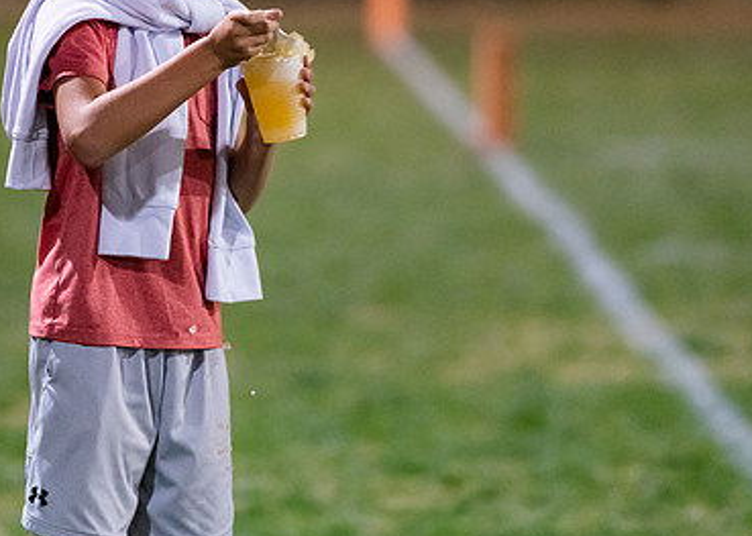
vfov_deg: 5.1
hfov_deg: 7.1
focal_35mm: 283
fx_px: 6040
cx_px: 174
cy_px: 117
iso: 4000
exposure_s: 1/1000
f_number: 1.8
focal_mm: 135
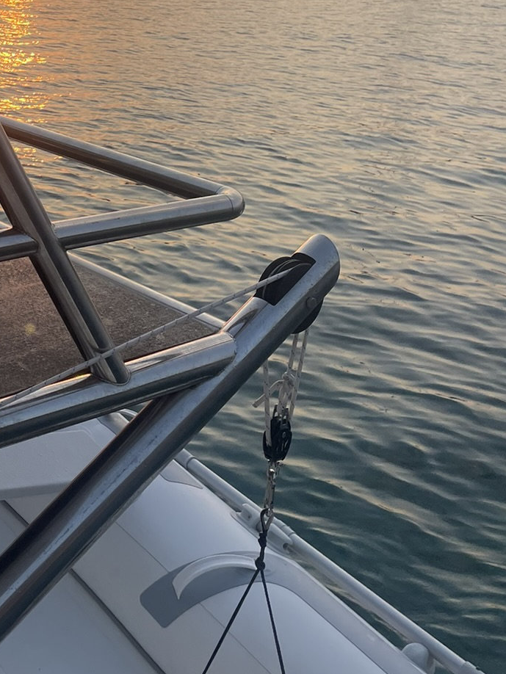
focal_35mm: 58
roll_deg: -1.6
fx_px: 1130
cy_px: 91
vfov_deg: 31.9
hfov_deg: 24.3
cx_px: 25
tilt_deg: -9.6
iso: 32
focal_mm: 4.2
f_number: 1.6
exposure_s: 1/1350
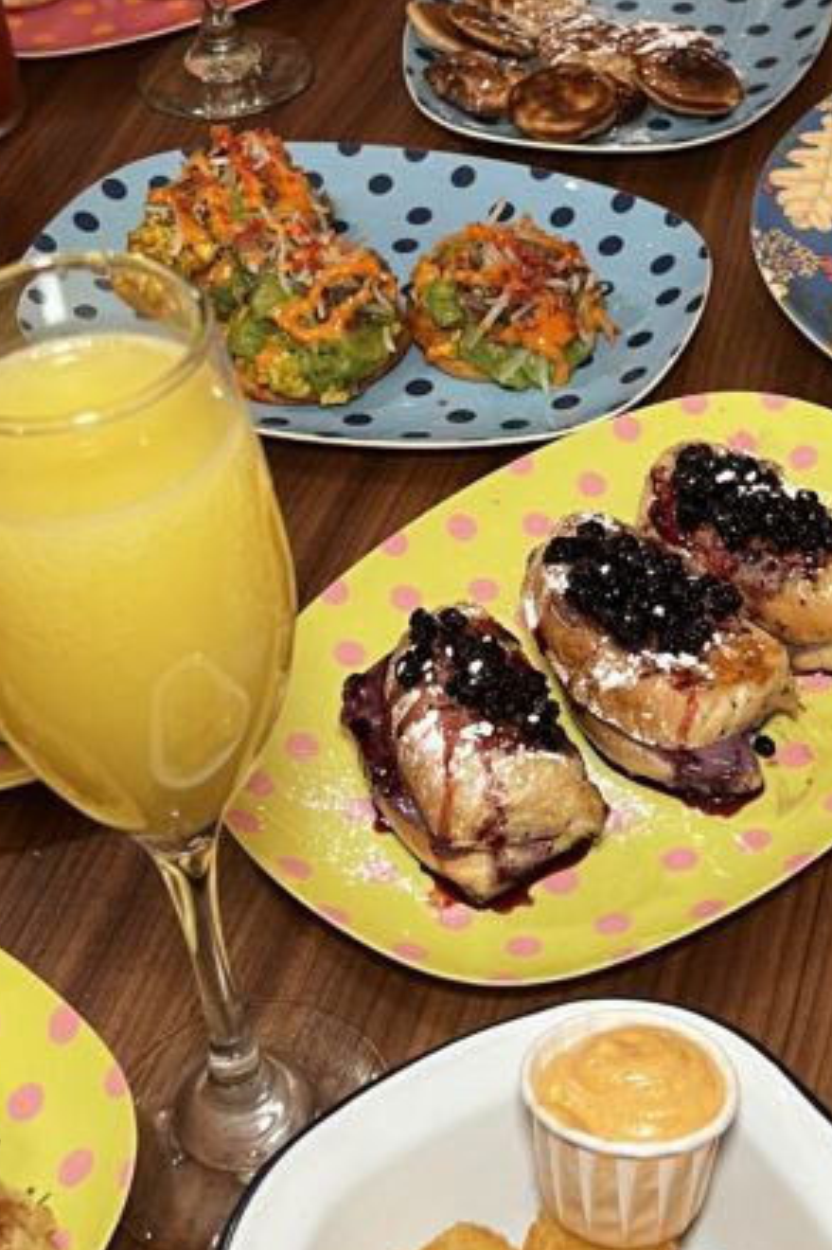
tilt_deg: -39.1
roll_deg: +4.1
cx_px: 591
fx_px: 2186
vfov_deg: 31.8
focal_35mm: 63
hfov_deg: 21.4
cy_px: 491
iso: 160
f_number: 1.5
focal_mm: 5.7
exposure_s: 1/50
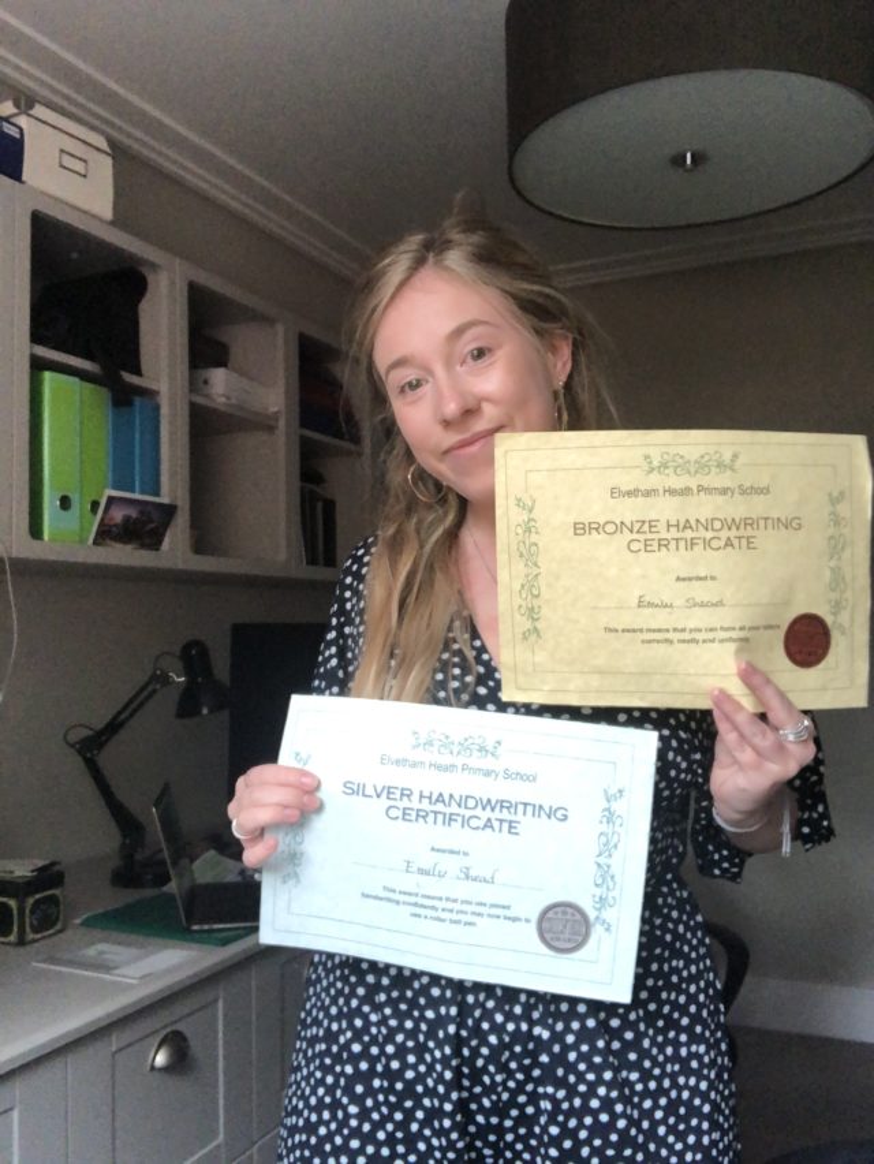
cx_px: 437
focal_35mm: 32
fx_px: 1076
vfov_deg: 56.8
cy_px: 582
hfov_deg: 44.2
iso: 200
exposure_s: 1/60
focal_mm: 2.87
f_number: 2.2
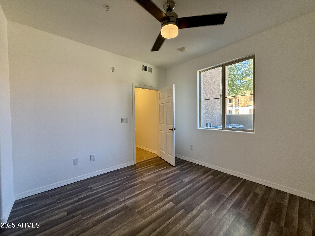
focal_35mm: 14
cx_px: 158
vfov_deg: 85.7
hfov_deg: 102.1
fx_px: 127
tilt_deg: -1.1
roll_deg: +1.4
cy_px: 118
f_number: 2.2
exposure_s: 1/120
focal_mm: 2.22
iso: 160
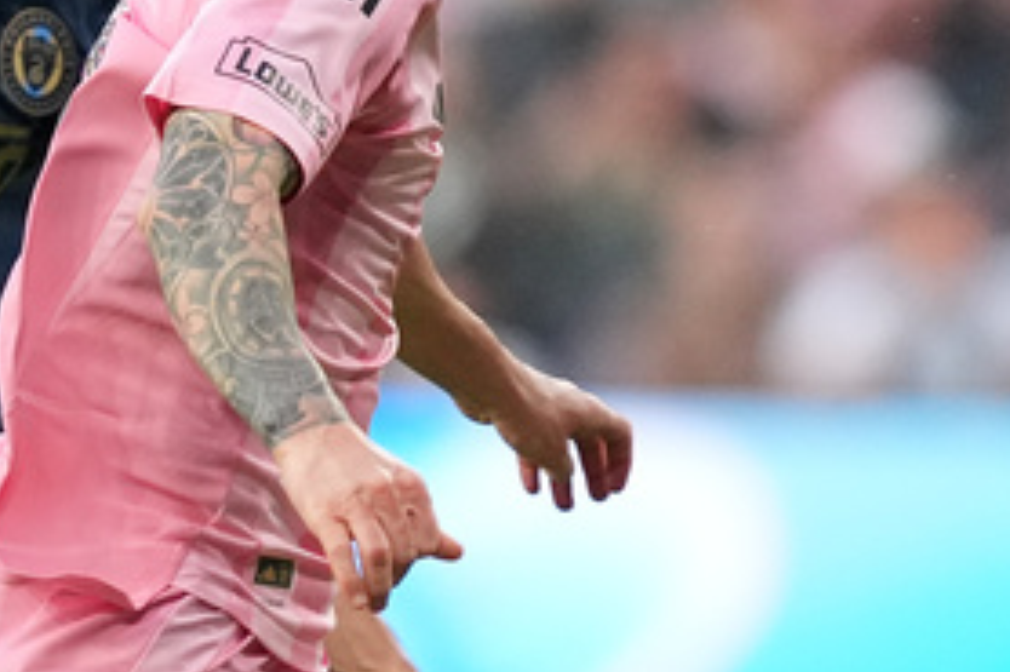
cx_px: 734
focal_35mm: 1476
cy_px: 585
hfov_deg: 1.4
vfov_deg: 0.9
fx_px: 41384
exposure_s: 1/3200
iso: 5000
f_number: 3.5
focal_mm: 400
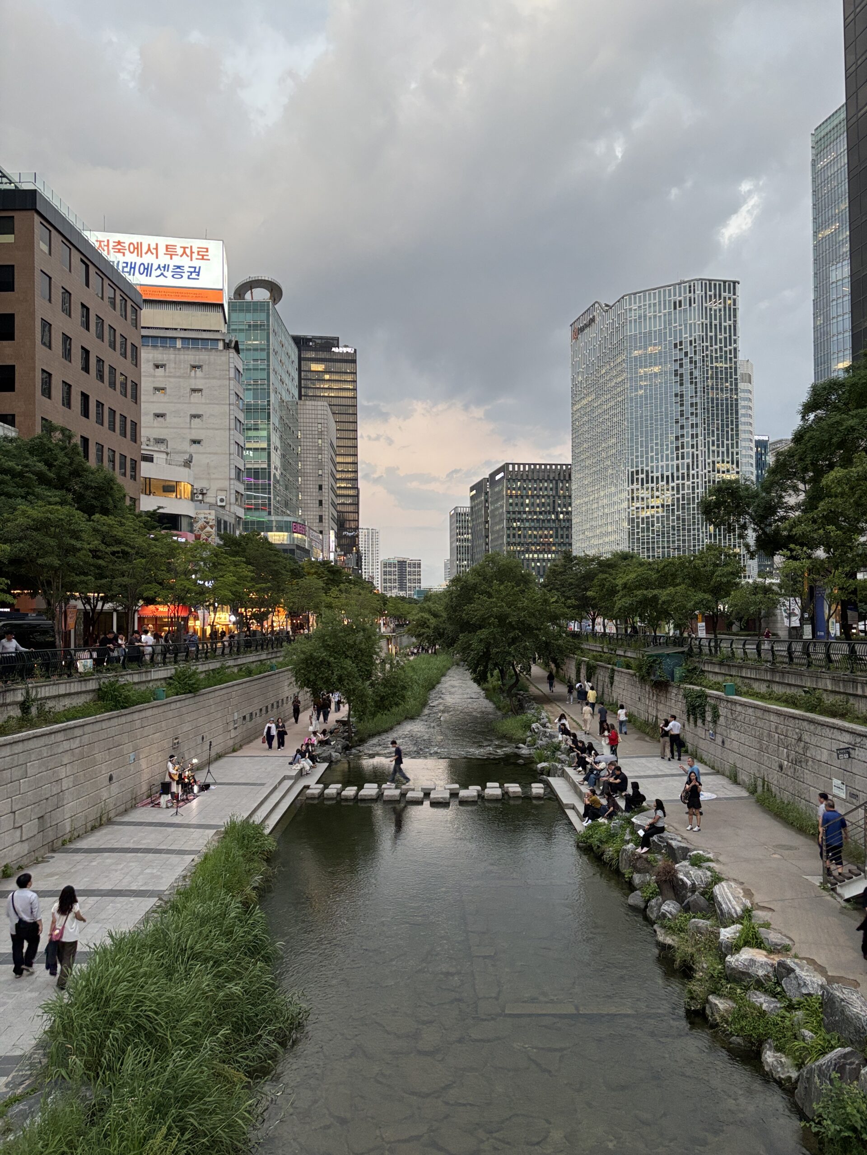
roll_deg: -0.3
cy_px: 578
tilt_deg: +2.1
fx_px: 868
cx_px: 434
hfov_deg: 53.1
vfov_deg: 67.3
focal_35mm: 26
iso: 160
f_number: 1.6
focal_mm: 5.96
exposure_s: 1/60
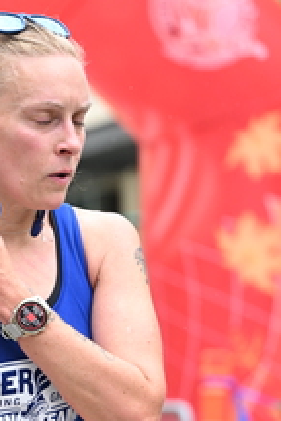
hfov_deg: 6.6
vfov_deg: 10.0
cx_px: -54
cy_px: 306
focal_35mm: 206
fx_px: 2412
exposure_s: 1/1600
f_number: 2.8
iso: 1250
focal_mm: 81
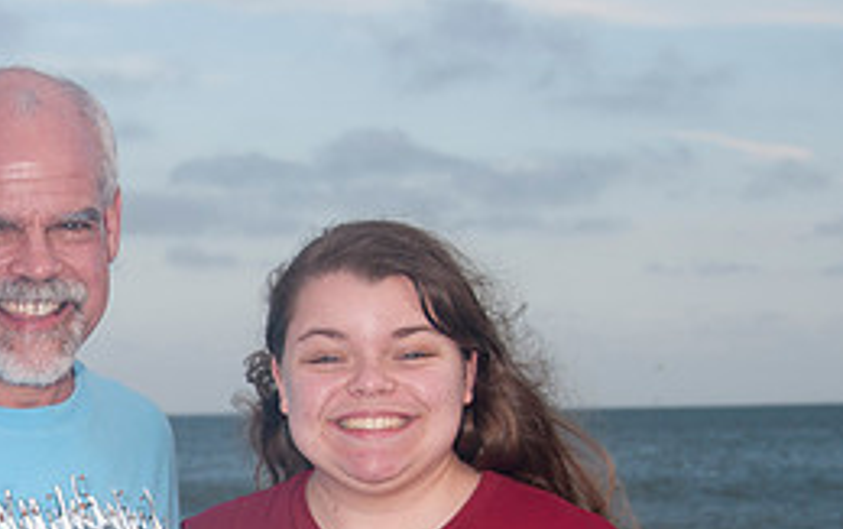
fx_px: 3127
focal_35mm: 136
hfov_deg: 15.0
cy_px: 518
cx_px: -36
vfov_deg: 9.6
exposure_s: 1/250
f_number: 5.6
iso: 100
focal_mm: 40
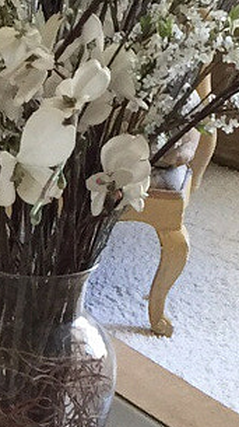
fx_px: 1875
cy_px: 591
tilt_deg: -30.0
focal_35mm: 166
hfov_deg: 7.2
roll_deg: -0.5
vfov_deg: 12.5
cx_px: -108
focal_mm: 4.15
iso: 80
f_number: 2.2
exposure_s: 1/30
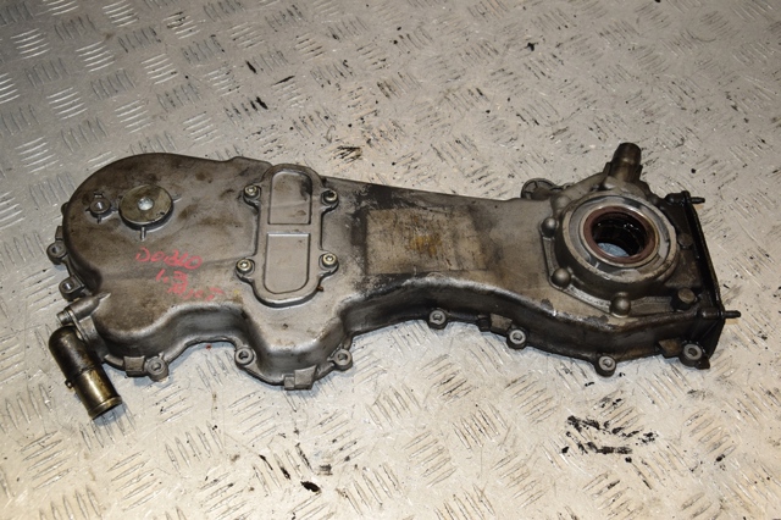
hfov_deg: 49.6
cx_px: 390
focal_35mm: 39
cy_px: 260
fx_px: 846
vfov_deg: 34.2
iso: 800
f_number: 9
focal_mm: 26
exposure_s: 1/200
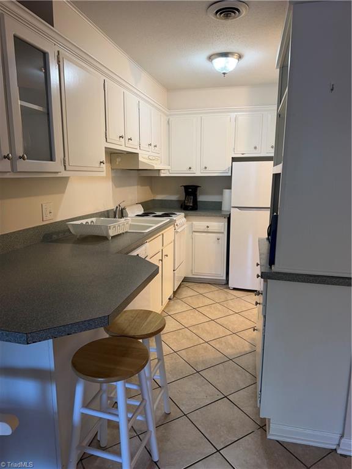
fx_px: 325
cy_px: 234
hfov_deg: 56.8
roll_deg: +0.2
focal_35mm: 24
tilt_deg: -9.8
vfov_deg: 71.6
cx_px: 176
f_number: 1.78
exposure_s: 1/60
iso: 160
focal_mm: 6.76
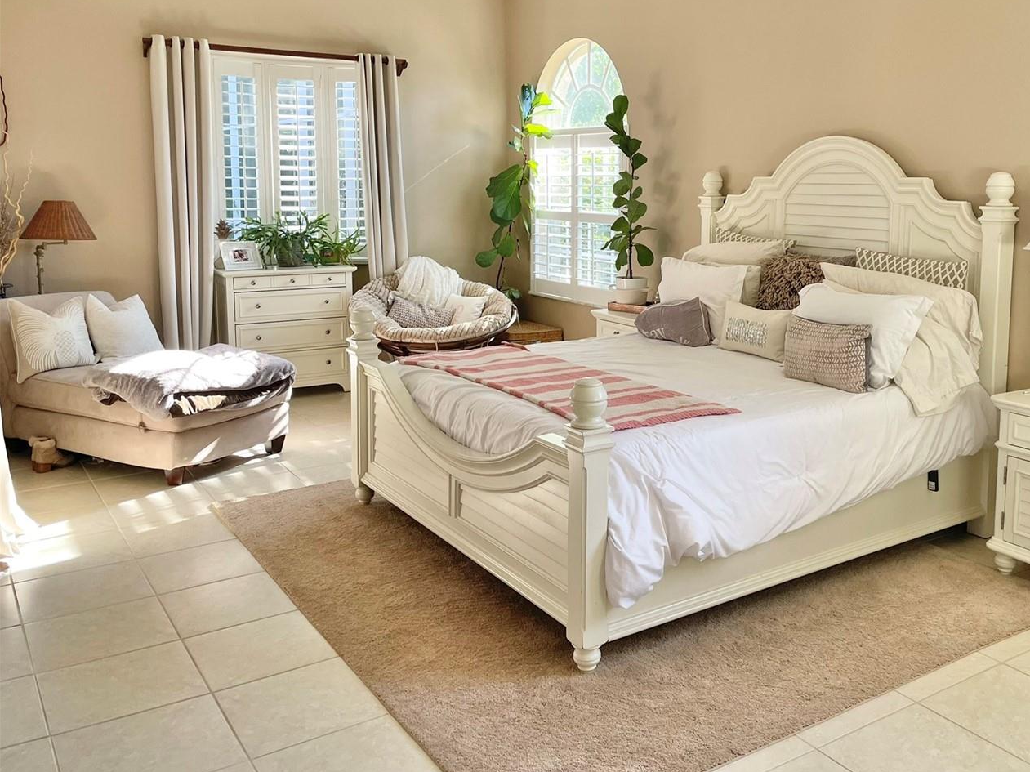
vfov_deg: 42.7
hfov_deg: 54.6
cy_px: 297
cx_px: 653
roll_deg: -0.7
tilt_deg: -5.9
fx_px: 982
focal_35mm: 33
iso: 80
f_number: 1.6
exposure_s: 1/121
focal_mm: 4.2
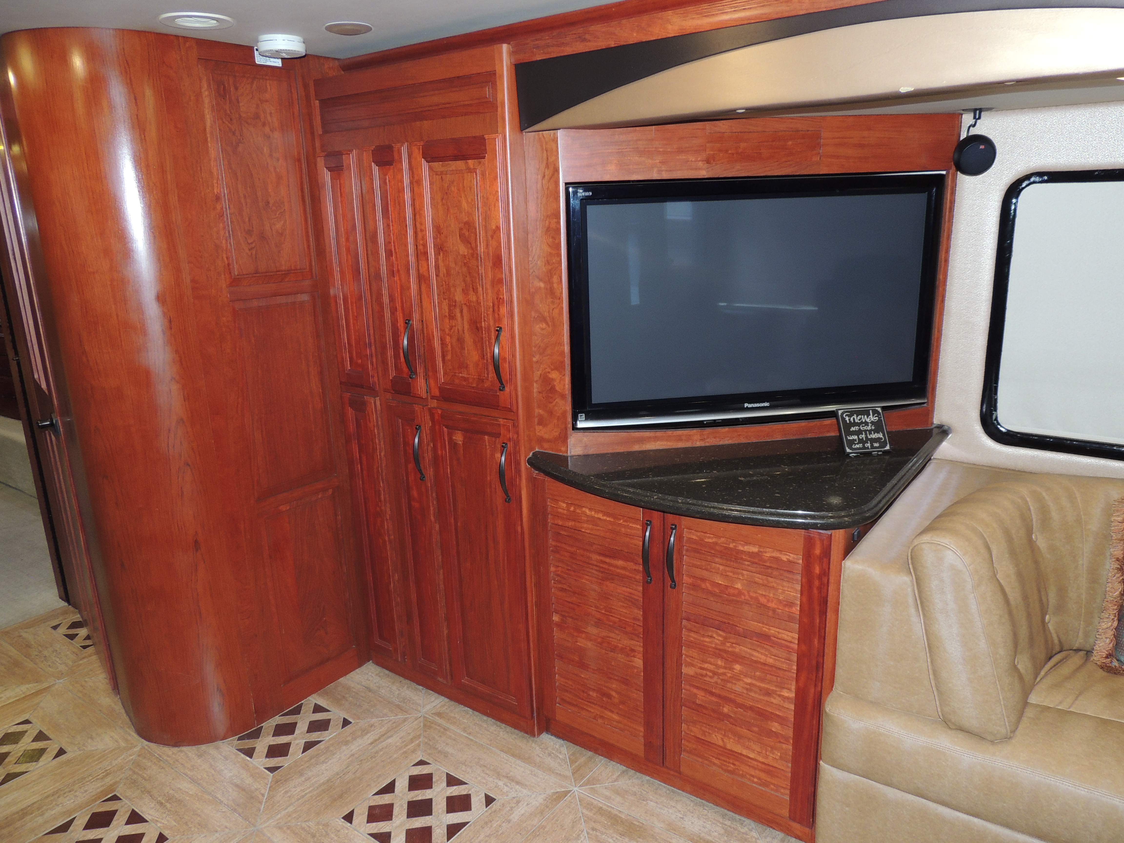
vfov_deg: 56.8
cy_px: 422
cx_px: 562
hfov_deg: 71.6
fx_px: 779
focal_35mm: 24
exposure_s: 1/30
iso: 200
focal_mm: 4.3
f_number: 3
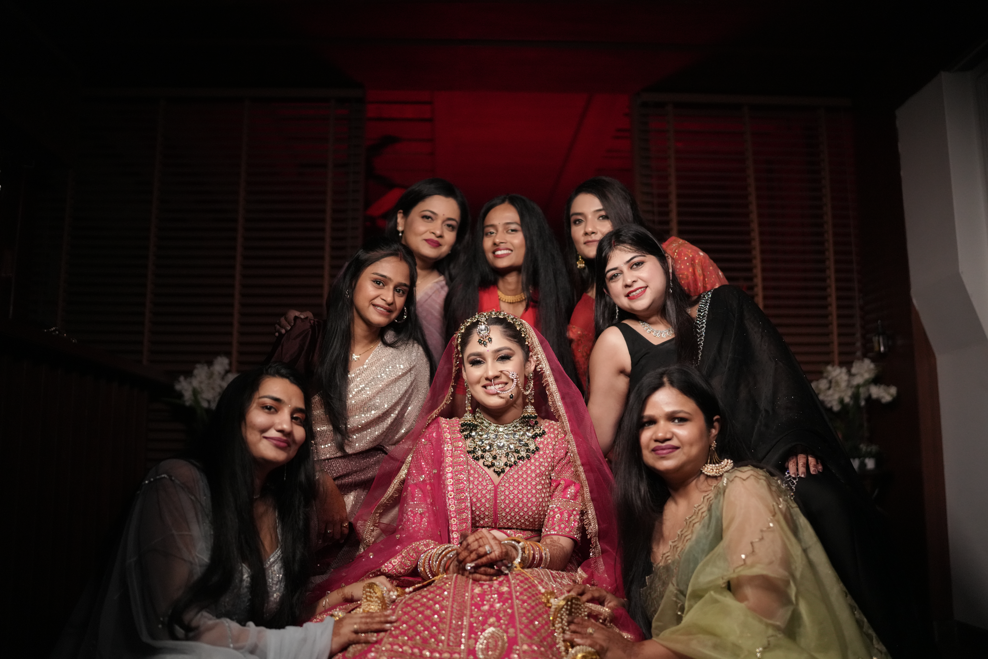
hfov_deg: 54.4
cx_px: 494
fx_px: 960
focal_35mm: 35
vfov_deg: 37.9
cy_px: 330
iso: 3200
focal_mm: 35
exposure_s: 1/3200
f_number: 1.4
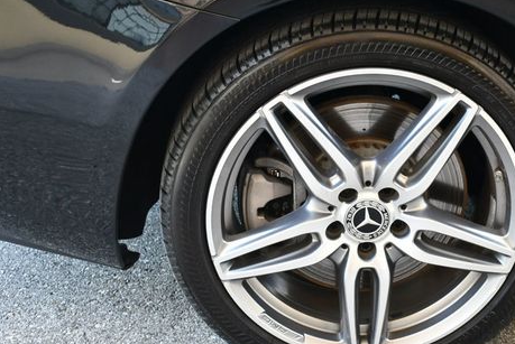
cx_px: 357
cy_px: 199
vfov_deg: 20.3
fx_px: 959
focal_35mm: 67
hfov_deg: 29.8
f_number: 4
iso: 800
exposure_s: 1/250
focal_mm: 24
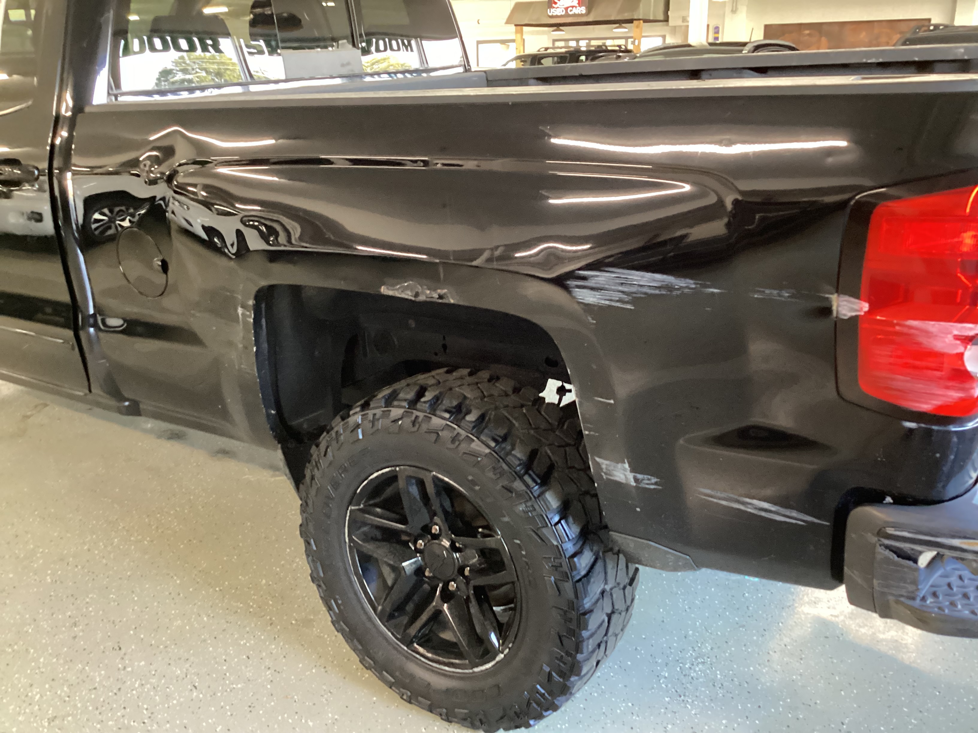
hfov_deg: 58.4
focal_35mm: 31
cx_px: 489
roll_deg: +0.4
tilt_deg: -20.0
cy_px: 366
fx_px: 876
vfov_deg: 45.4
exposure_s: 1/30
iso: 500
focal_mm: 3.3
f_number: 2.4
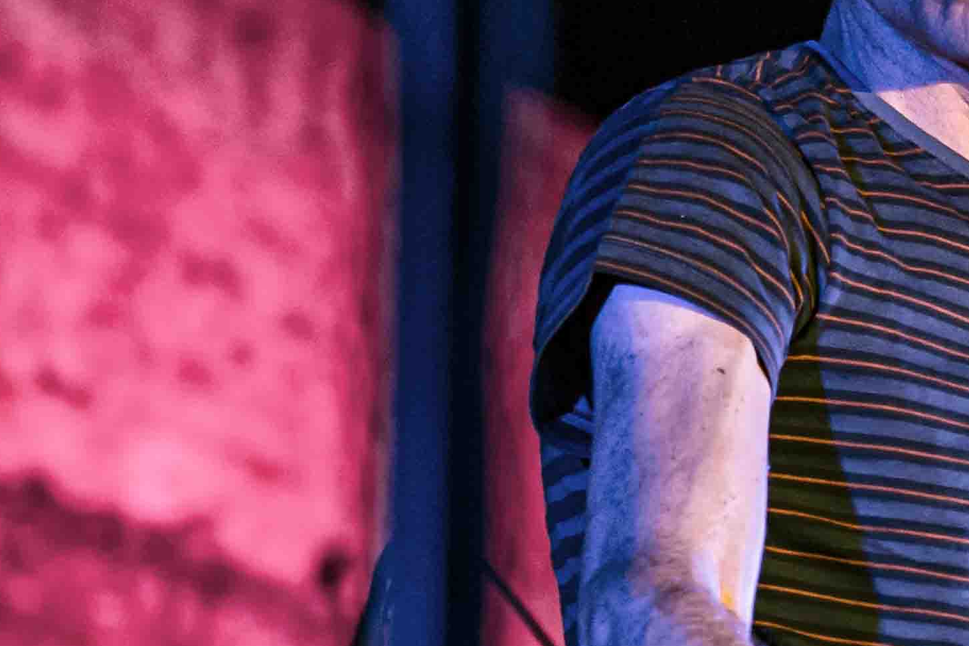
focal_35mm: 290
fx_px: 7806
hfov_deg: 7.0
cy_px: 186
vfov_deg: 4.7
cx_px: 1372
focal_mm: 70
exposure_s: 1/250
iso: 1250
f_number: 3.2
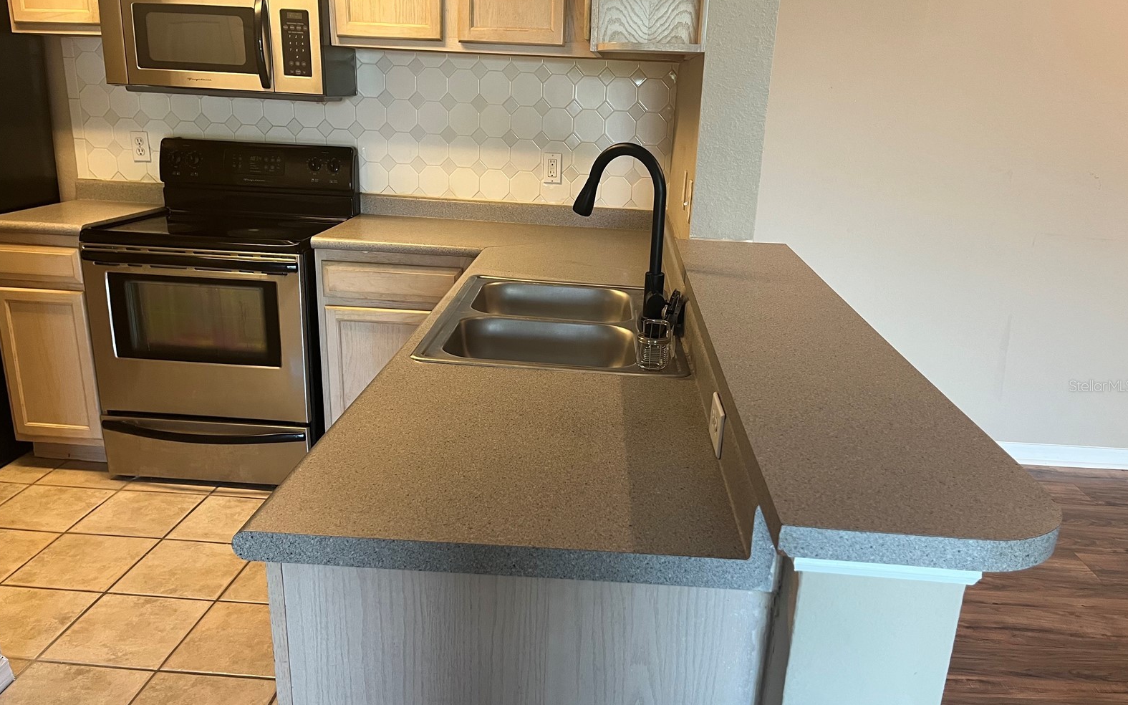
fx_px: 861
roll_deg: -2.7
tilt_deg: -19.3
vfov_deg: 44.5
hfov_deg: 66.5
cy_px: 385
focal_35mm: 28
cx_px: 564
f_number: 1.6
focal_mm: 5.1
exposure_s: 1/60
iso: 200
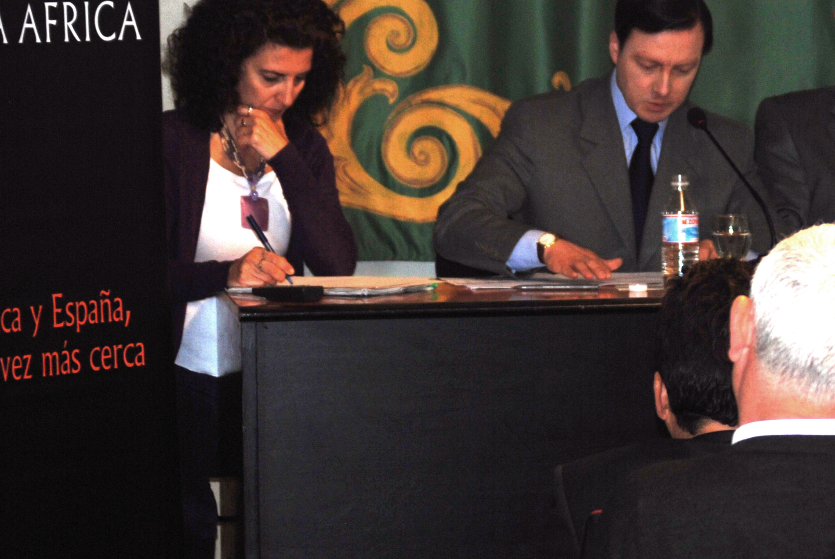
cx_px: 773
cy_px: 190
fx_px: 4970
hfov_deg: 9.6
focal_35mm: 214
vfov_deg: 6.4
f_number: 5
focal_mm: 70
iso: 100
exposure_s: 1/125
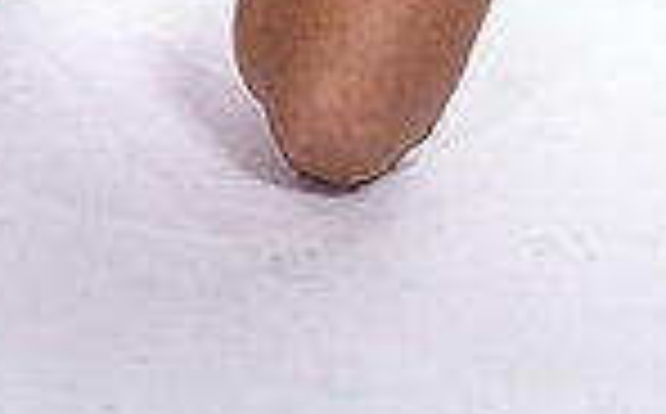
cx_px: 320
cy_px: -526
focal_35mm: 208
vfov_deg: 6.1
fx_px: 3770
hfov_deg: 10.1
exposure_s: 1/250
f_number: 5.6
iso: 400
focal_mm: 67
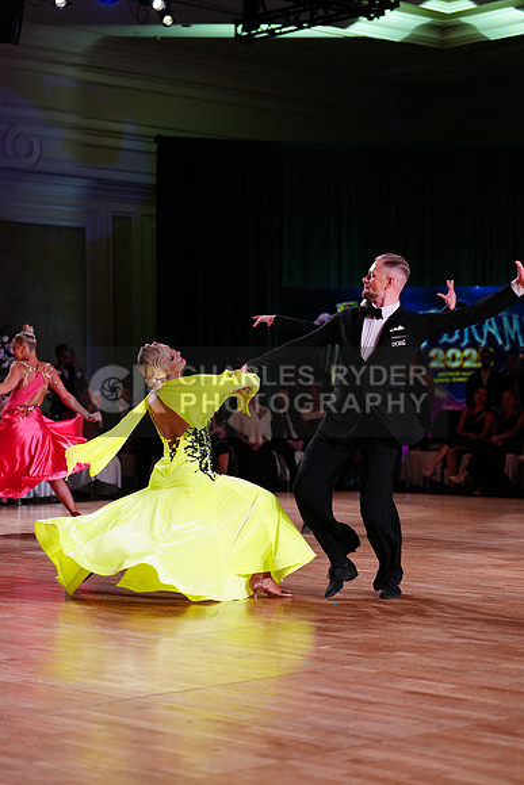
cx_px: 262
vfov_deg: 26.0
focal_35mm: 78
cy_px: 392
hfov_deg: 17.5
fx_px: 1702
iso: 1250
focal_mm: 78
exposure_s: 1/400
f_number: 2.8
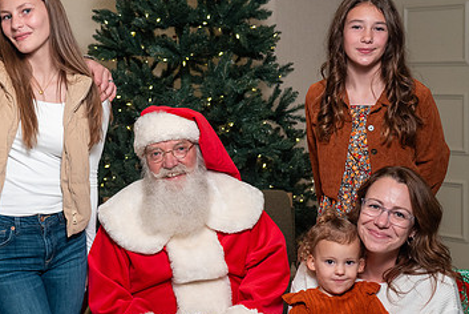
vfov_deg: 19.8
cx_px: 146
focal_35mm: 69
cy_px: 152
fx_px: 900
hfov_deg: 29.0
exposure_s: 1/200
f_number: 4
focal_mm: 42
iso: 1600
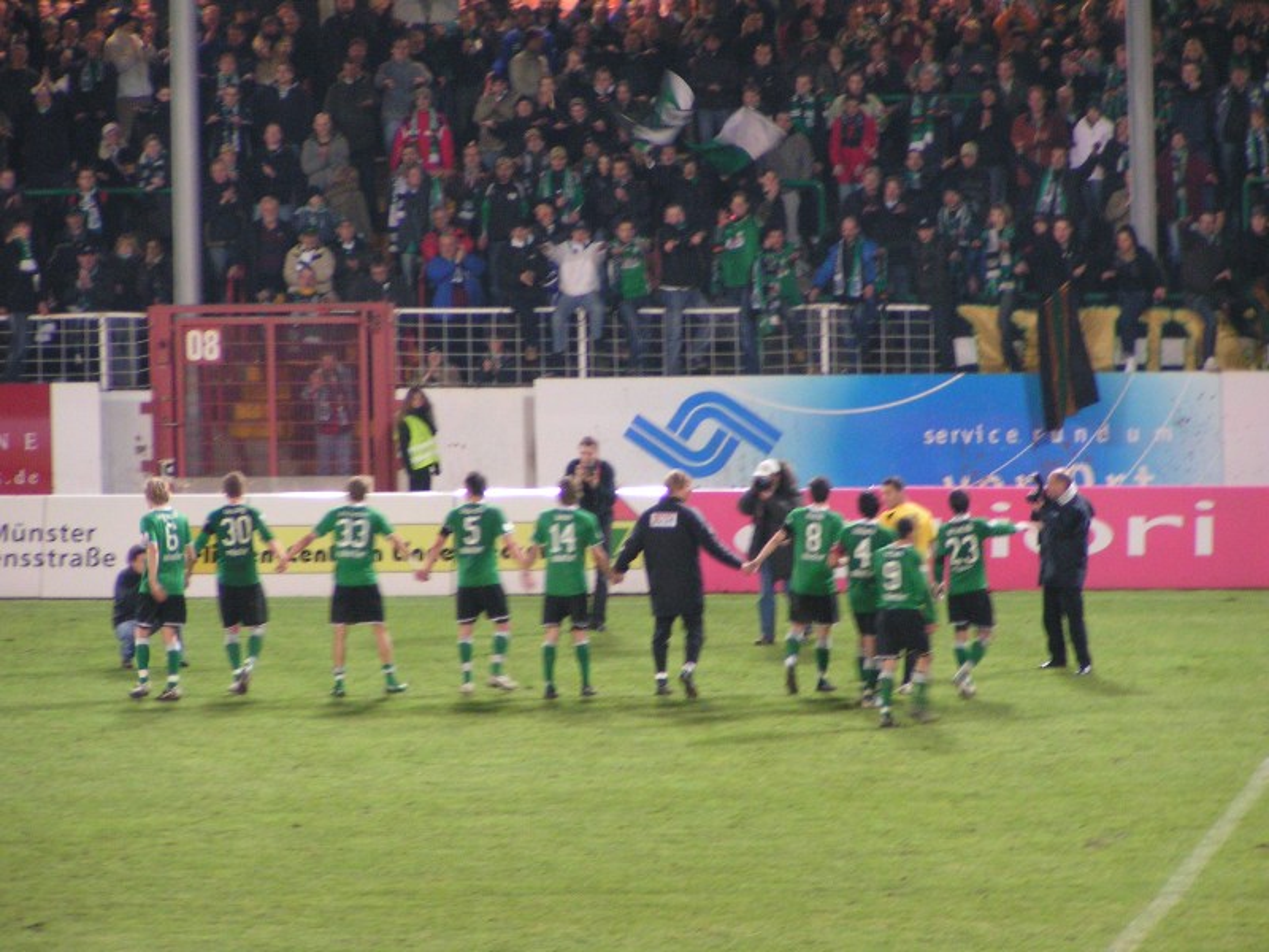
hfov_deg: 7.3
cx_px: 634
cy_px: 476
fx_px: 9935
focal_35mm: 271
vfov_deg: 5.5
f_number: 3.5
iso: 200
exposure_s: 1/25
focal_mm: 41.4
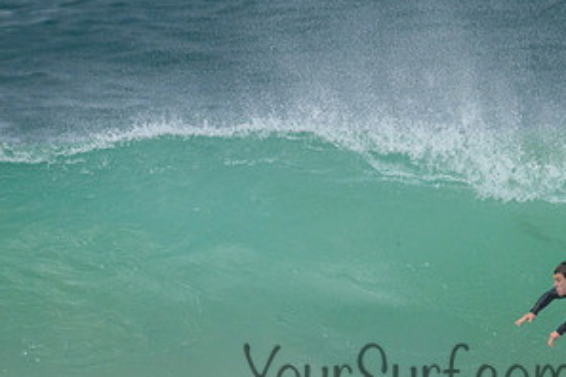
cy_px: 357
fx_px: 24588
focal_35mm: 1564
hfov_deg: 1.3
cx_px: 440
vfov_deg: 0.9
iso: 1100
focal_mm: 800
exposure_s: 1/2000
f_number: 11
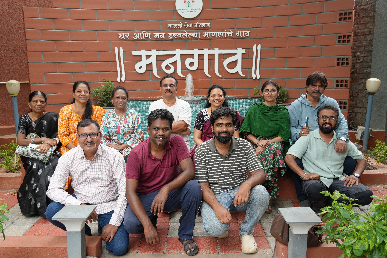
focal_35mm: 32
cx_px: 194
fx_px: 339
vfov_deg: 41.7
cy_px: 129
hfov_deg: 59.5
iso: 200
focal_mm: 21
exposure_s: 1/200
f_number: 4
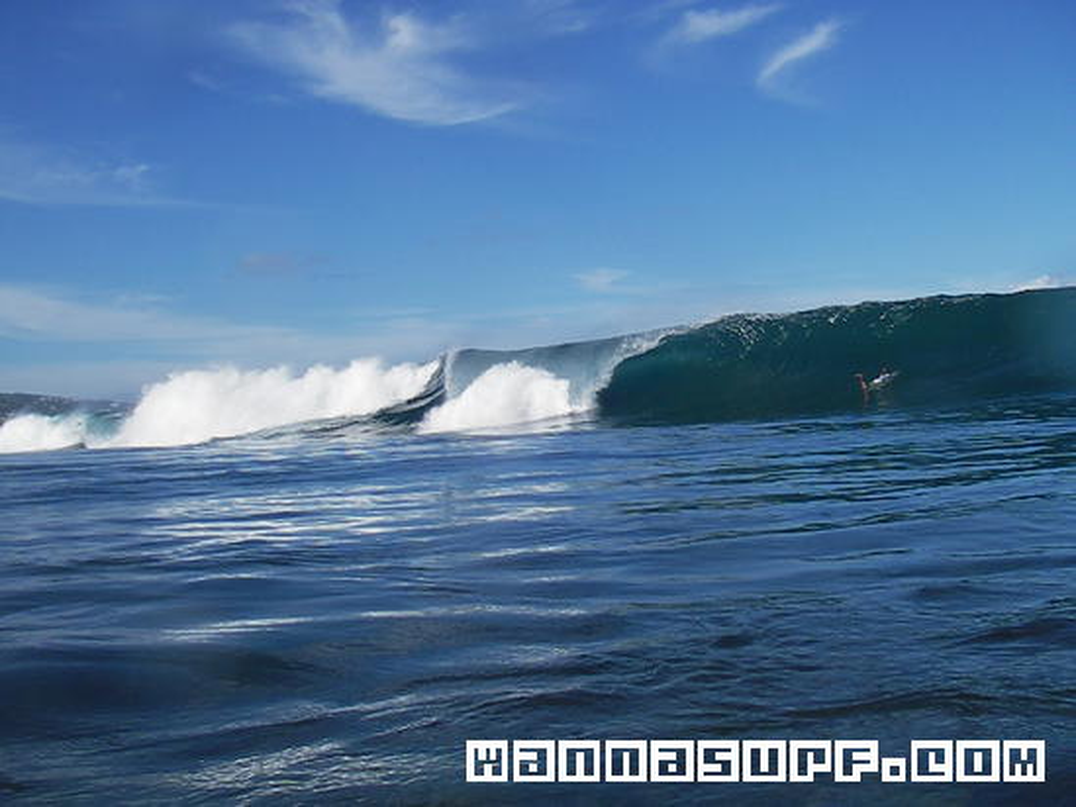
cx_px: 538
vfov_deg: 37.7
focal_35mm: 38
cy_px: 404
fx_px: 1181
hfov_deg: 49.0
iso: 50
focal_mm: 6.3
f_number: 6.6
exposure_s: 1/250
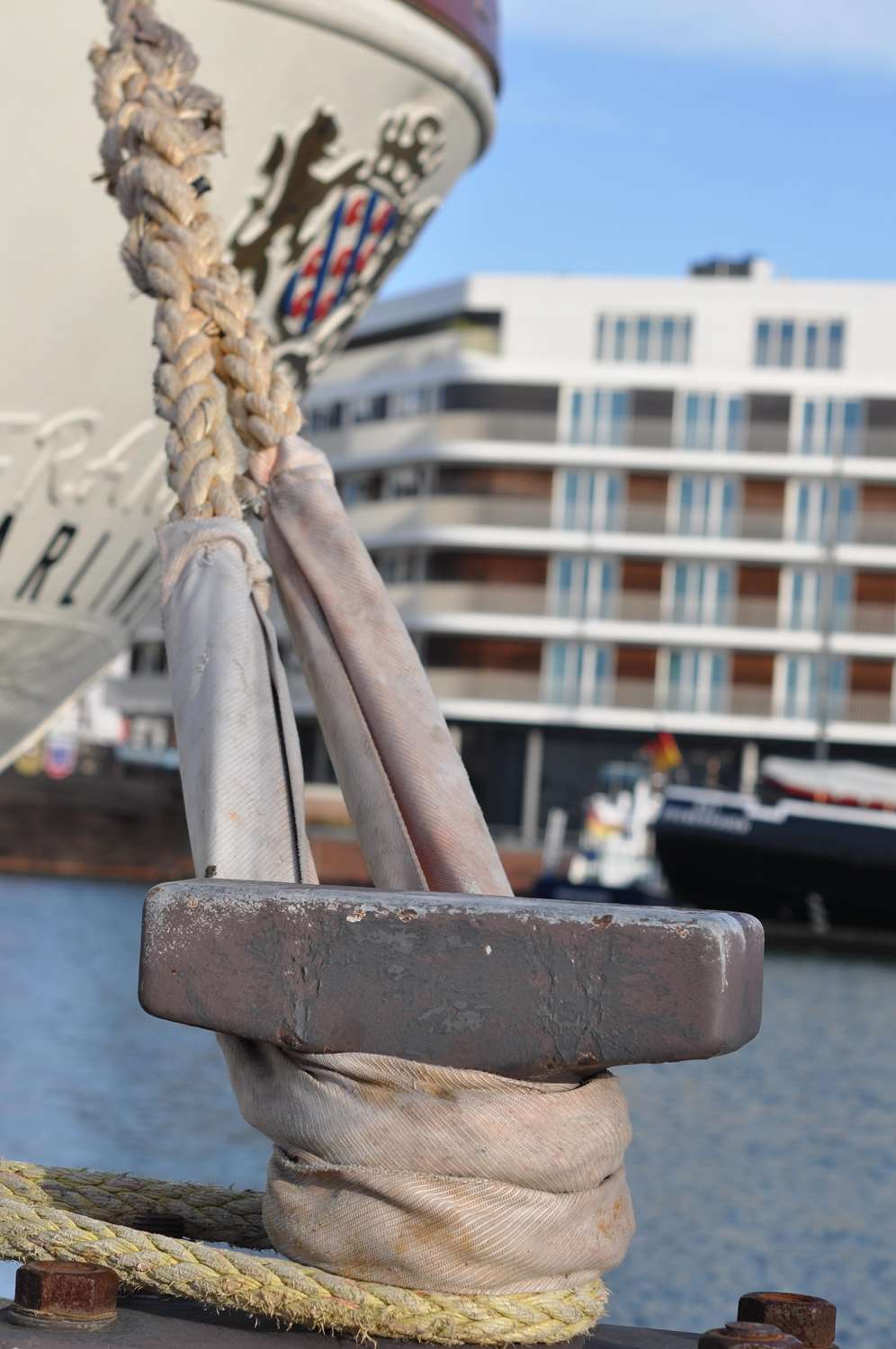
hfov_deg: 15.1
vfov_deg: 22.6
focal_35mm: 90
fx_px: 3369
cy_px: 674
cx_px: 448
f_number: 6.3
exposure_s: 1/640
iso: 200
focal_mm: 60
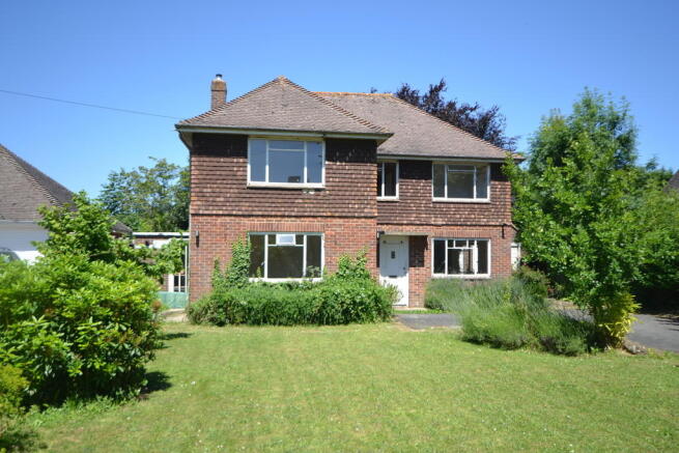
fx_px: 566
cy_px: 226
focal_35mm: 30
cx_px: 340
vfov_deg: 43.6
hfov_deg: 61.9
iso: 100
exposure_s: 1/200
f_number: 7.1
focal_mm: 20
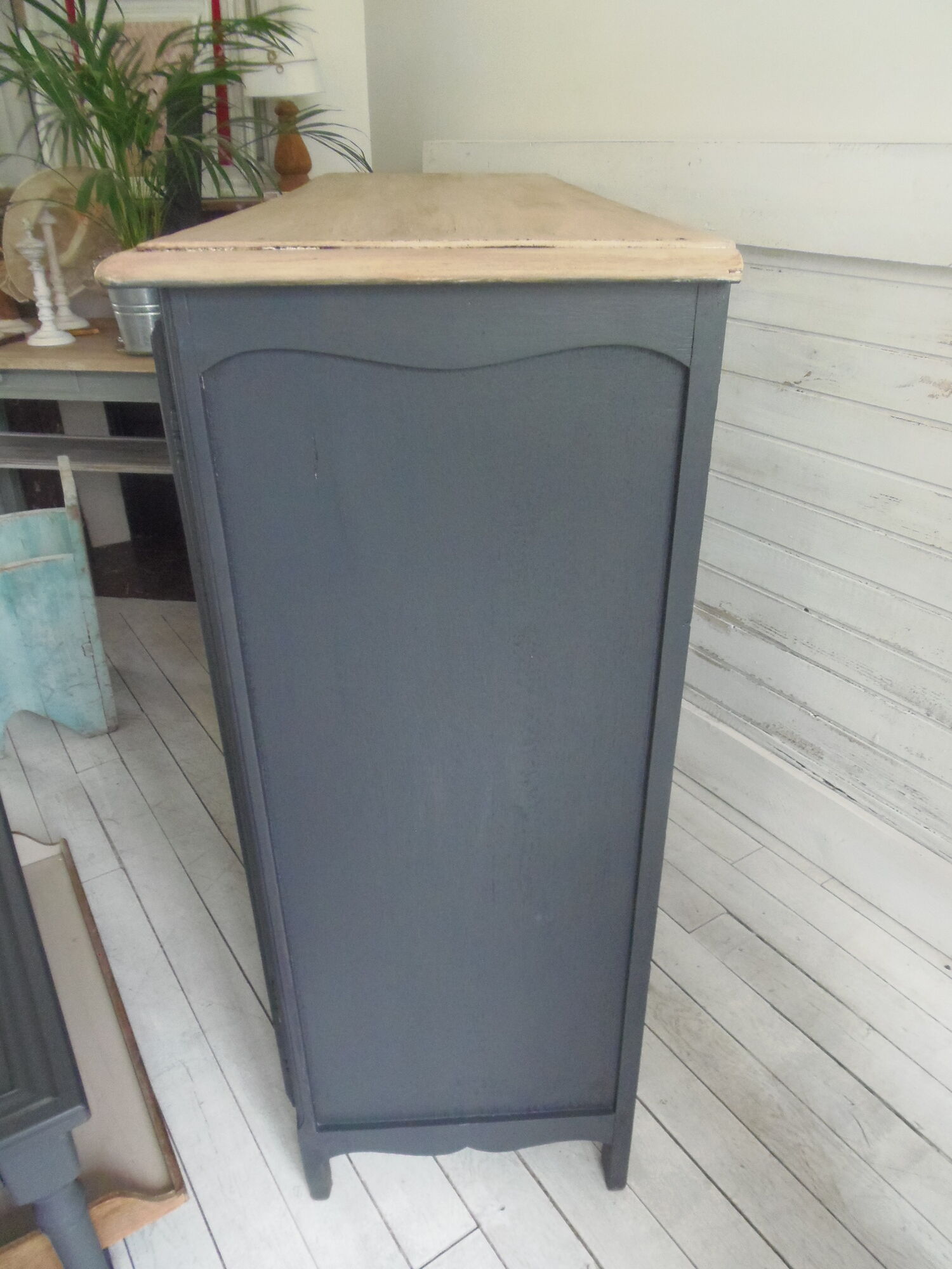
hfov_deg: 56.8
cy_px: 634
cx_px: 476
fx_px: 880
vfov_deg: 71.6
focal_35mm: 24
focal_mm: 4.3
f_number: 2.9
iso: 400
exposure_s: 1/30
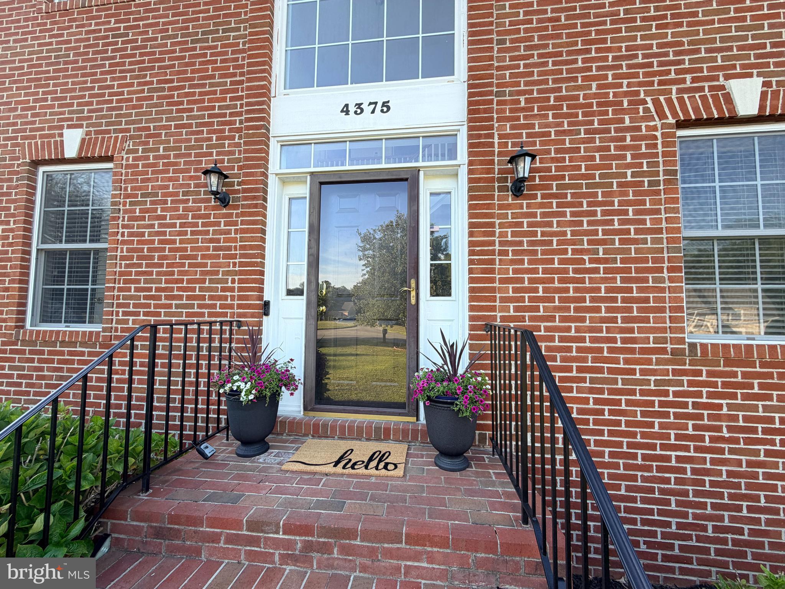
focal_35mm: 14
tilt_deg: +3.4
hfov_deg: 102.1
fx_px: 317
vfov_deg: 85.7
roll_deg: +0.3
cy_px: 294
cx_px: 392
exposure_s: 1/153
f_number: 2.2
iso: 40
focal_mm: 2.22
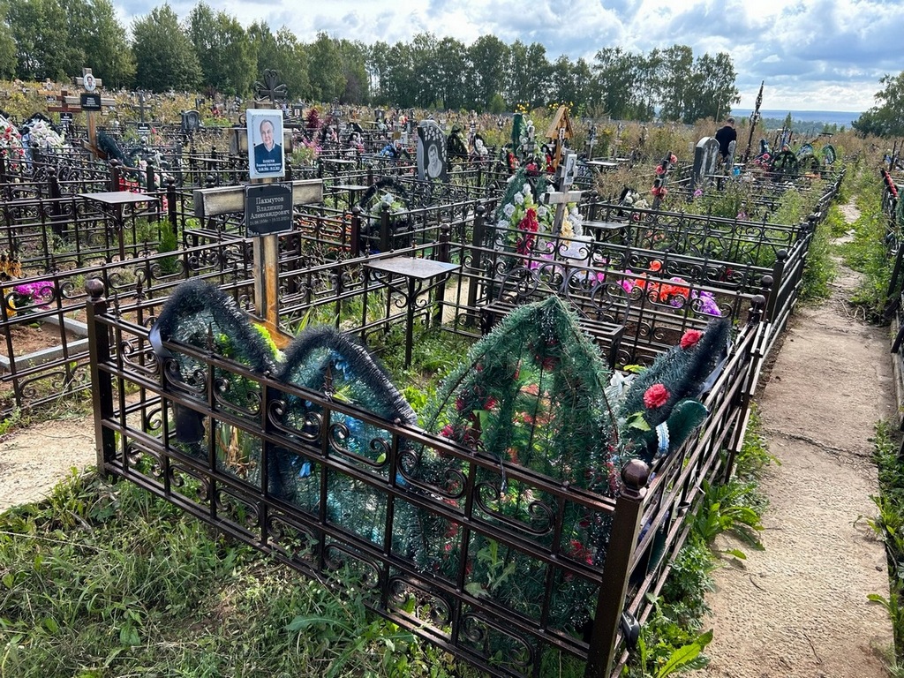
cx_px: 452
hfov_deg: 67.3
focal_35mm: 26
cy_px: 339
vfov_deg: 53.1
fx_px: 679
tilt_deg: -17.9
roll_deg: -2.3
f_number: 1.5
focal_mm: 5.7
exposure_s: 1/957
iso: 50
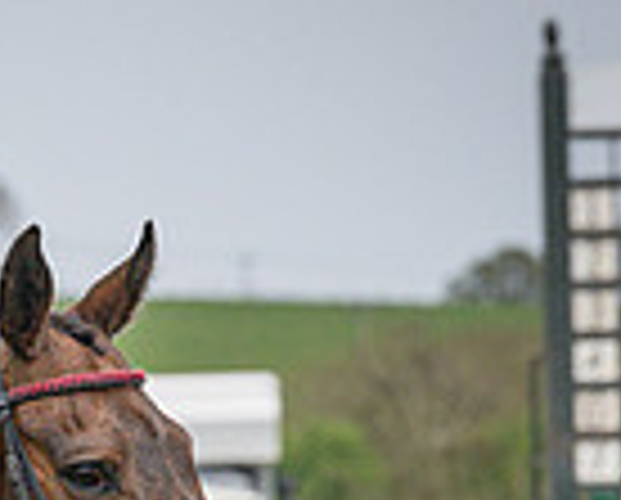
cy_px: 833
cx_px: -122
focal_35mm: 481
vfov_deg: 3.2
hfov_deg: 4.0
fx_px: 8859
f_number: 4.5
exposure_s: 1/5000
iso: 800
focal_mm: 105
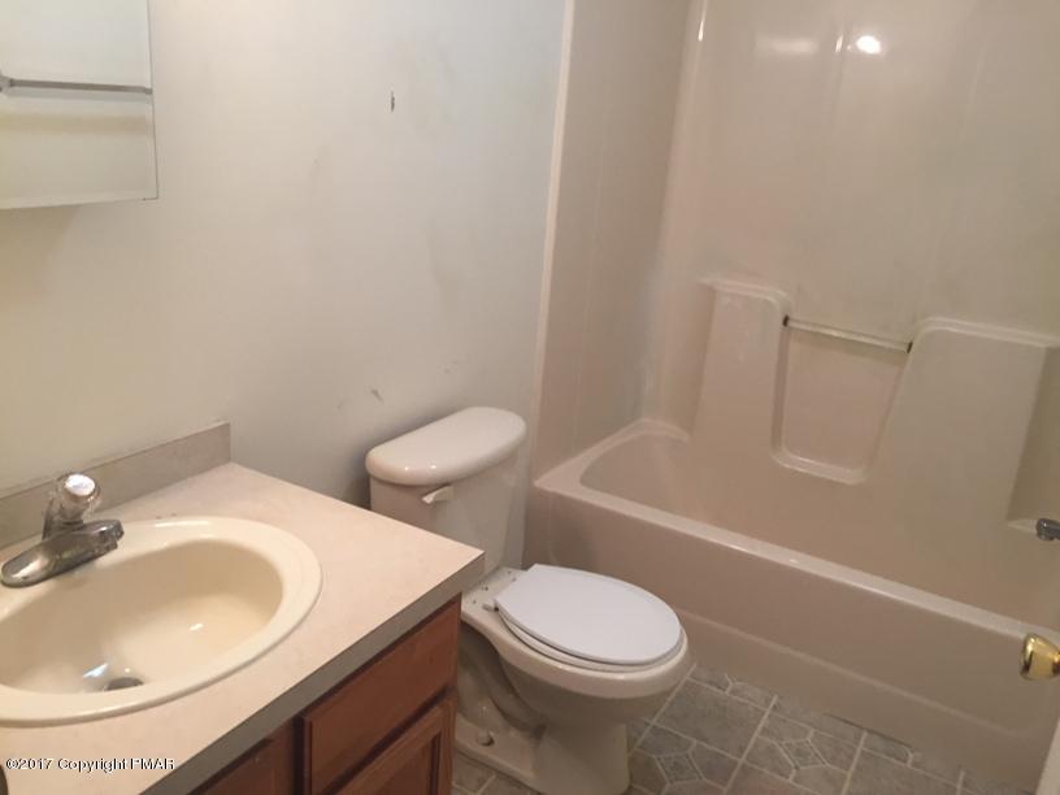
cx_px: 530
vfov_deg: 48.2
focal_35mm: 29
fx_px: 888
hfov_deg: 61.7
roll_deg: -6.0
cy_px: 398
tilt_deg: -20.1
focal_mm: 4.15
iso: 80
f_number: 2.2
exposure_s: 1/30
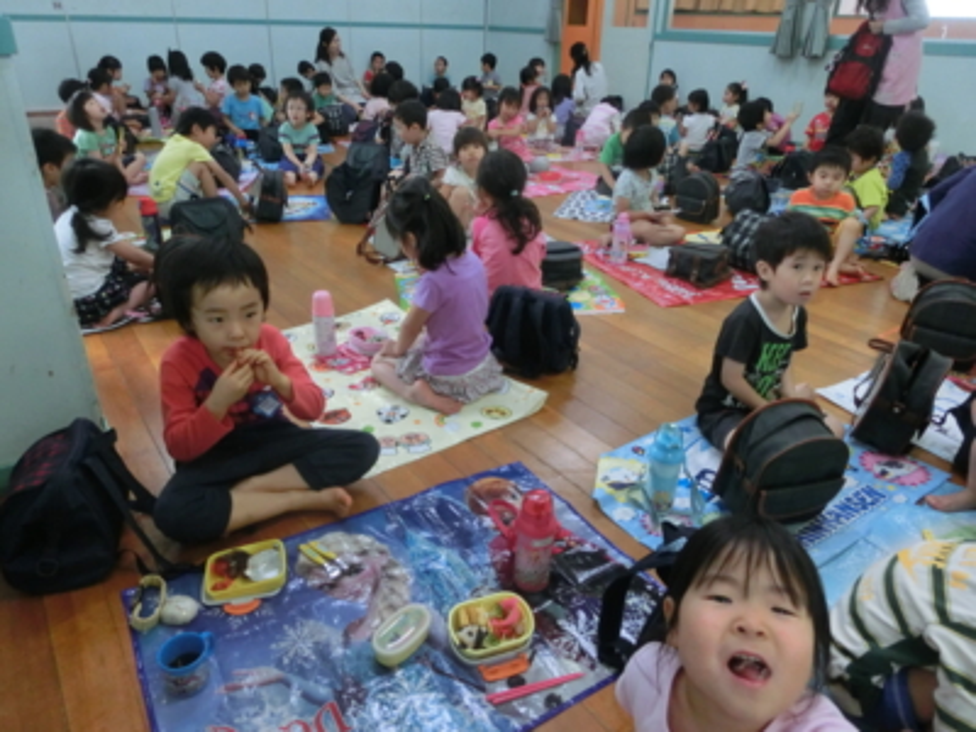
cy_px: 366
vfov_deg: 56.8
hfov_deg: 71.6
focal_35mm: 24
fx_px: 677
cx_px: 488
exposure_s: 1/125
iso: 400
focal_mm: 4.24
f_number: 3
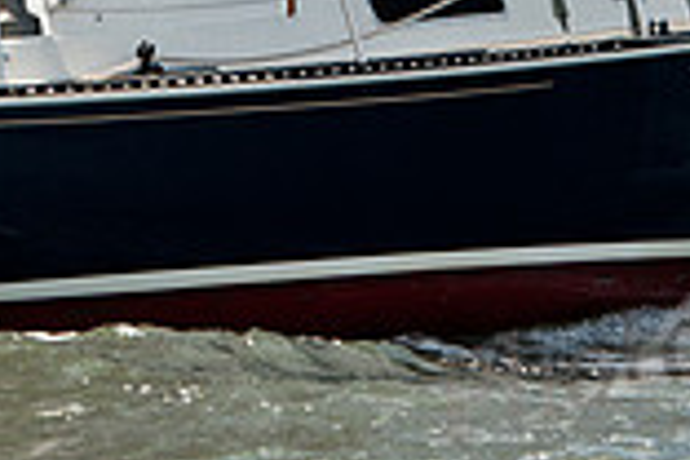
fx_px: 10445
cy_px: -291
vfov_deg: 2.5
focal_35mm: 545
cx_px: 273
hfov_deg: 3.8
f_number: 4
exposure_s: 1/1250
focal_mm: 135
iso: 400
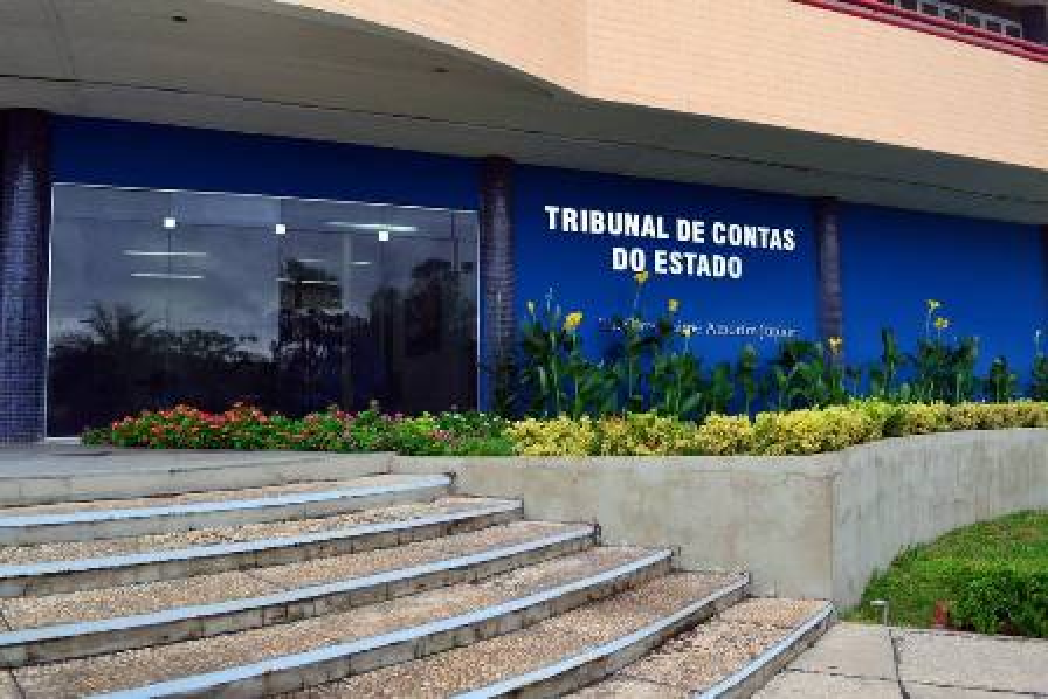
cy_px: 350
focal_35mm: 27
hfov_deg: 67.4
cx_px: 524
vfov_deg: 48.0
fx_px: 786
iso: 400
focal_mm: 18
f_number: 8
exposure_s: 1/50
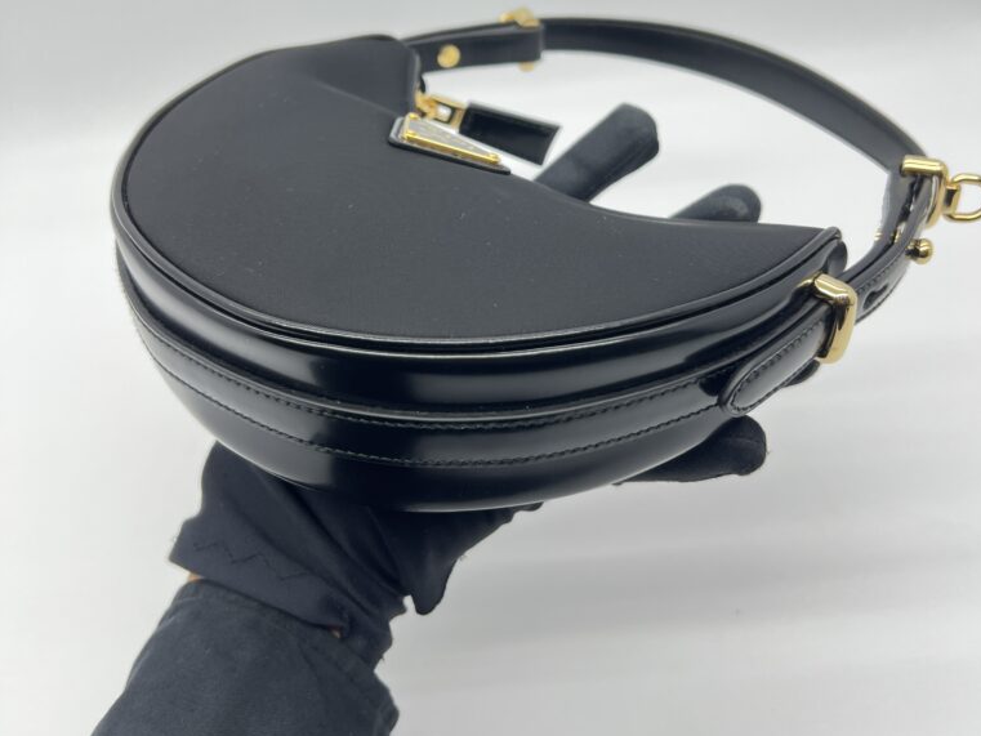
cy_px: 246
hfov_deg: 52.6
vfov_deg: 40.2
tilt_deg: -37.9
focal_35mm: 35
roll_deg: +6.9
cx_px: 492
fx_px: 992
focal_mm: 5.7
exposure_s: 1/100
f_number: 1.5
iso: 50
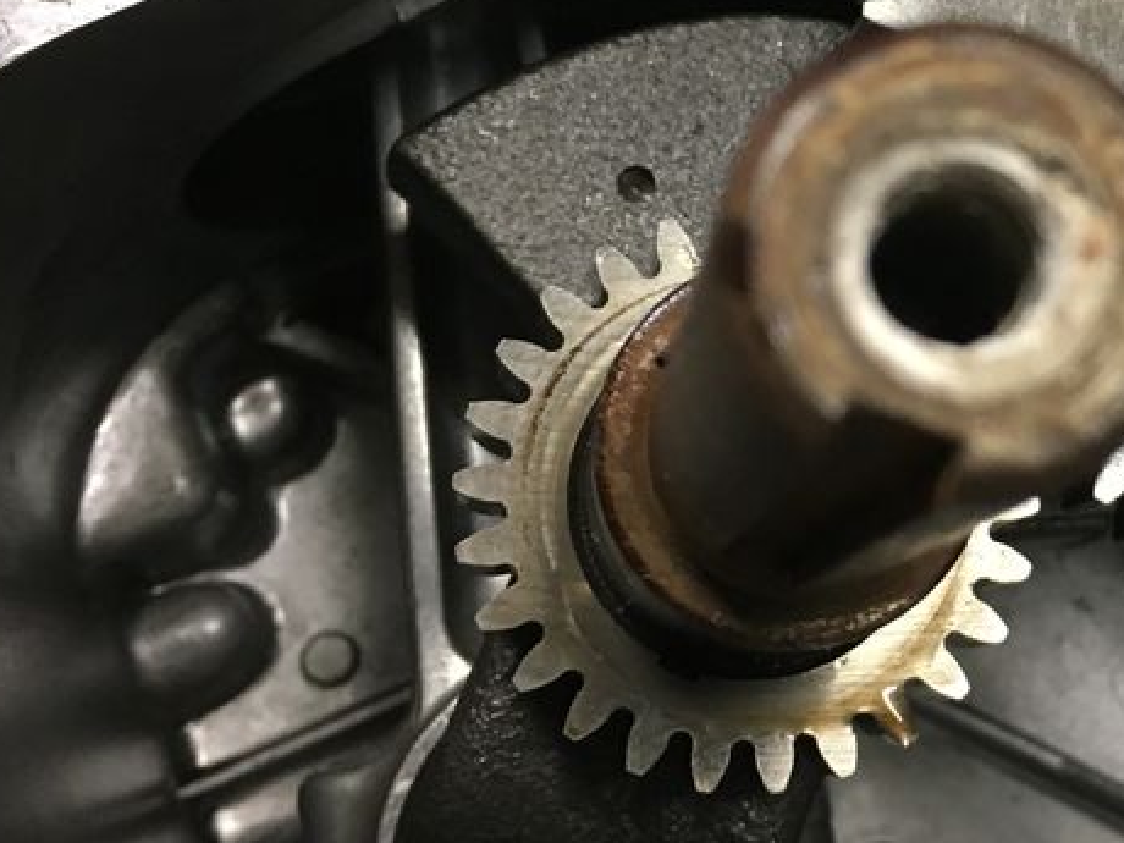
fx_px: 2046
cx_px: 1031
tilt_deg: -28.1
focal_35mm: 63
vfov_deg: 23.1
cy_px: 235
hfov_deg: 29.4
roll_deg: -4.3
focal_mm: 4.15
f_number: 2.2
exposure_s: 1/30
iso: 160
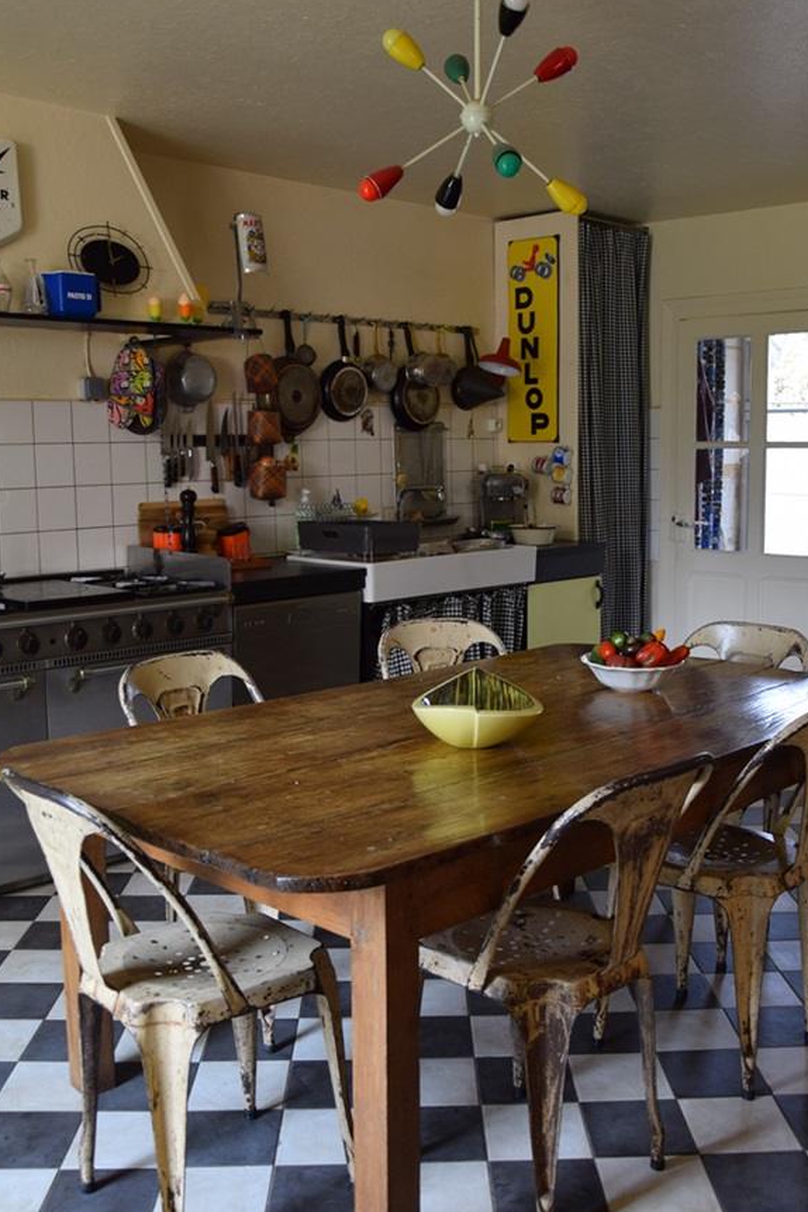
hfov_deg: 36.3
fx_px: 1231
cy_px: 598
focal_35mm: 37
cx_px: 431
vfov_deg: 52.4
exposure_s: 1/60
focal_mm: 21
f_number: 4
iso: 400
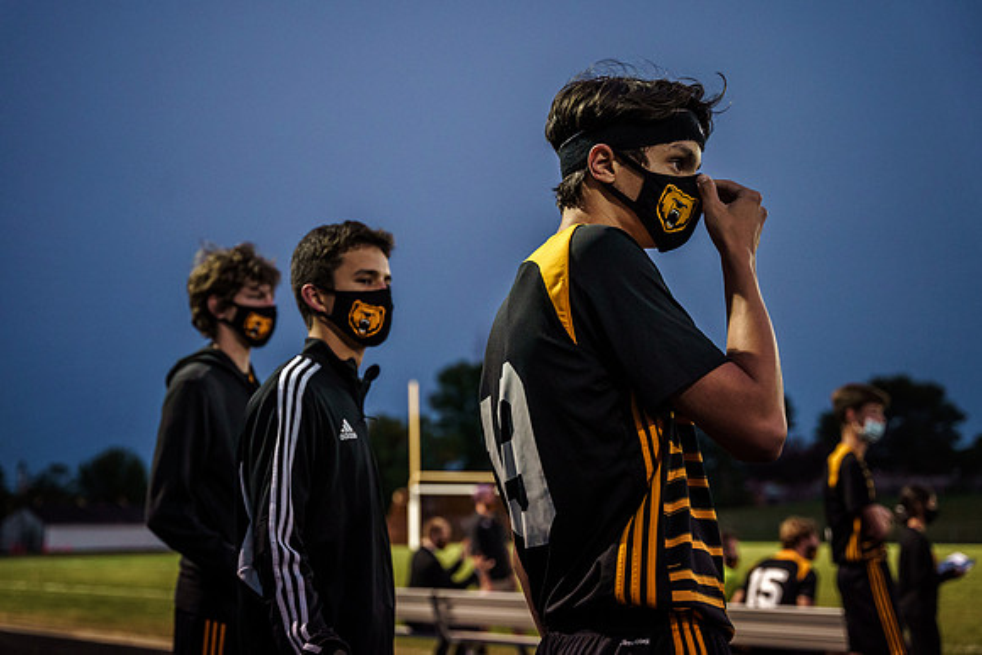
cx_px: 451
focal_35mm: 52
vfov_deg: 25.9
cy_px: 303
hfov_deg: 38.1
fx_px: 1423
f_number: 2.8
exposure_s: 1/400
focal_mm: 48
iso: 2500
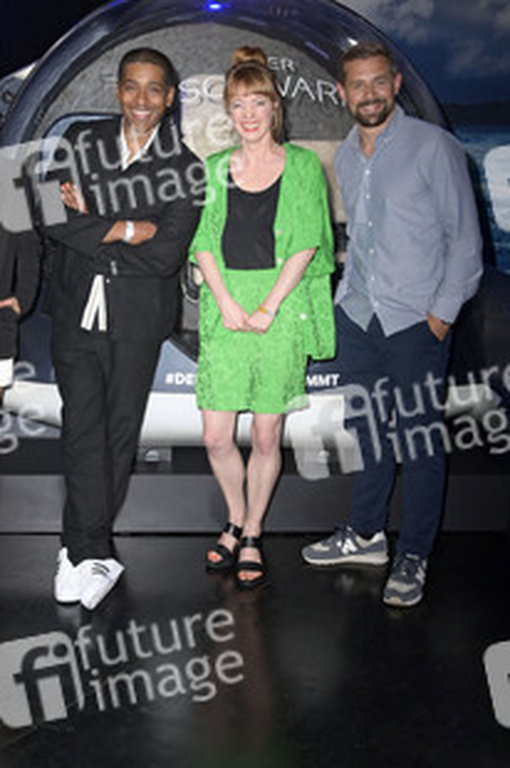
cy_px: 297
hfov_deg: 27.4
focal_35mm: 49
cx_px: 188
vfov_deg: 40.2
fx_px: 1044
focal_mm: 38
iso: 1000
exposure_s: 1/200
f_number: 5.6
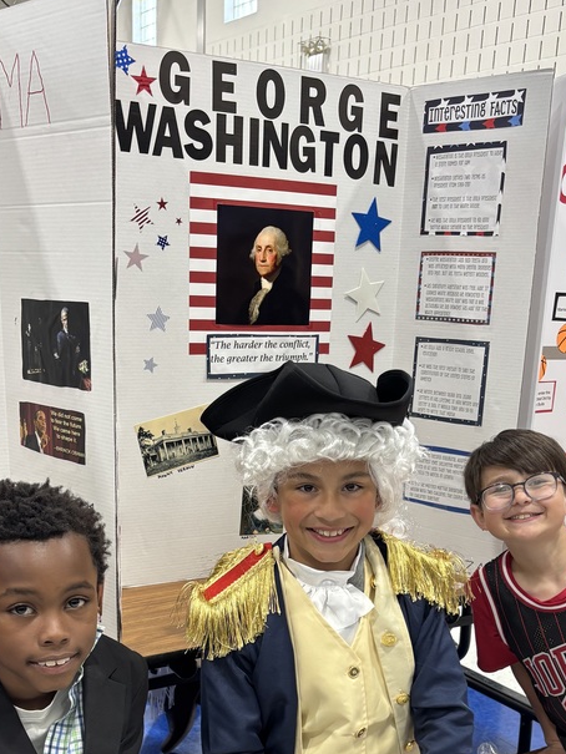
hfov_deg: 32.9
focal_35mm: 44
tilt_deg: -20.2
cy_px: 587
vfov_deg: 41.4
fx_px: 959
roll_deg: -3.3
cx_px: 282
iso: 125
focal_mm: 5.96
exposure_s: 1/75
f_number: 1.6
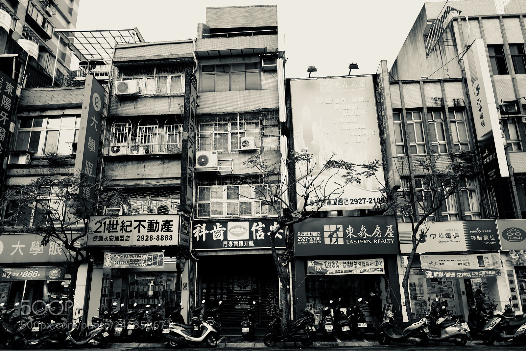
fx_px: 409
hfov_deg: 65.5
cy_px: 176
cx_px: 263
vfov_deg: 46.4
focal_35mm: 28
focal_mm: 28
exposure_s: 1/400
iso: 100
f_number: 1.7
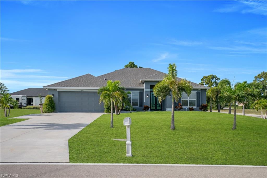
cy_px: 89
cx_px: 134
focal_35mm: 30
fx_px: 222
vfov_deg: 43.6
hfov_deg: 61.9
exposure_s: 1/320
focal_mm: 20
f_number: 8
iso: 100
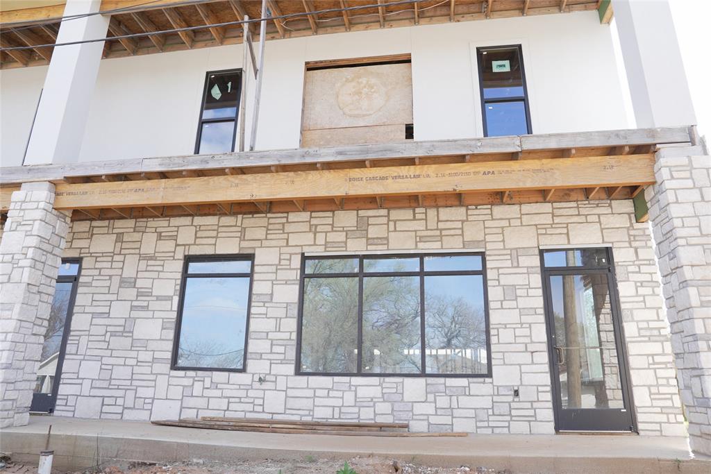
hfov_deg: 73.7
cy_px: 237
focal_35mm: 24
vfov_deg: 53.1
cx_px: 356
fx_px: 474
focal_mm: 24
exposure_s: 1/60
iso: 100
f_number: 5.6
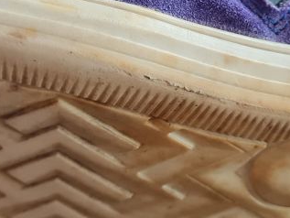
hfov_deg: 23.8
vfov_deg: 17.8
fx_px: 687
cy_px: 34
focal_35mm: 82
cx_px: 173
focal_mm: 5.4
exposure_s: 1/50
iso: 200
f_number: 1.8
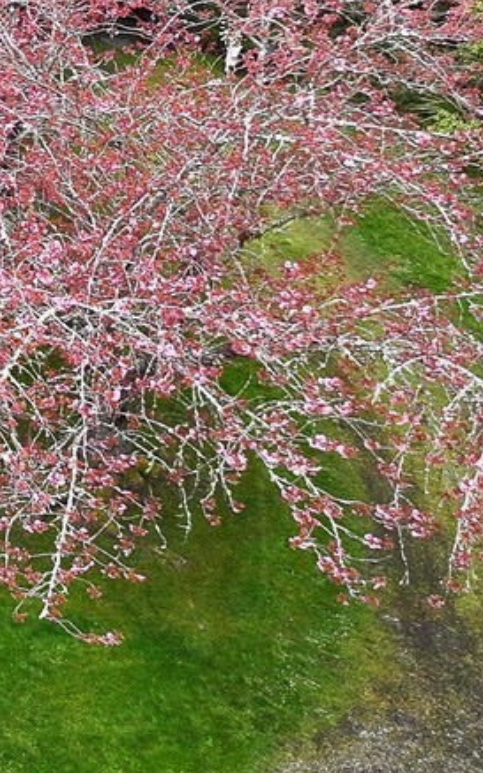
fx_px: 1959
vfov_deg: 21.0
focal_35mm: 93
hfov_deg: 10.8
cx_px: -839
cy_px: -117
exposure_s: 1/20
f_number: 2.8
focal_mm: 12.29
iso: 140
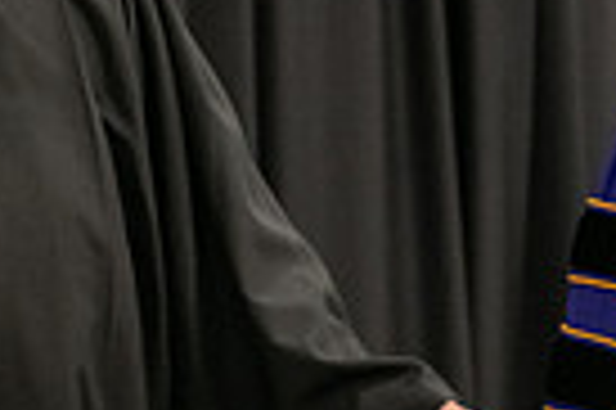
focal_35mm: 280
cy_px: 11
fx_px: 4785
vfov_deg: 4.9
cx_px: 1088
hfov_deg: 7.2
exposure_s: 1/125
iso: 2500
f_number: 5
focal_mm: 66
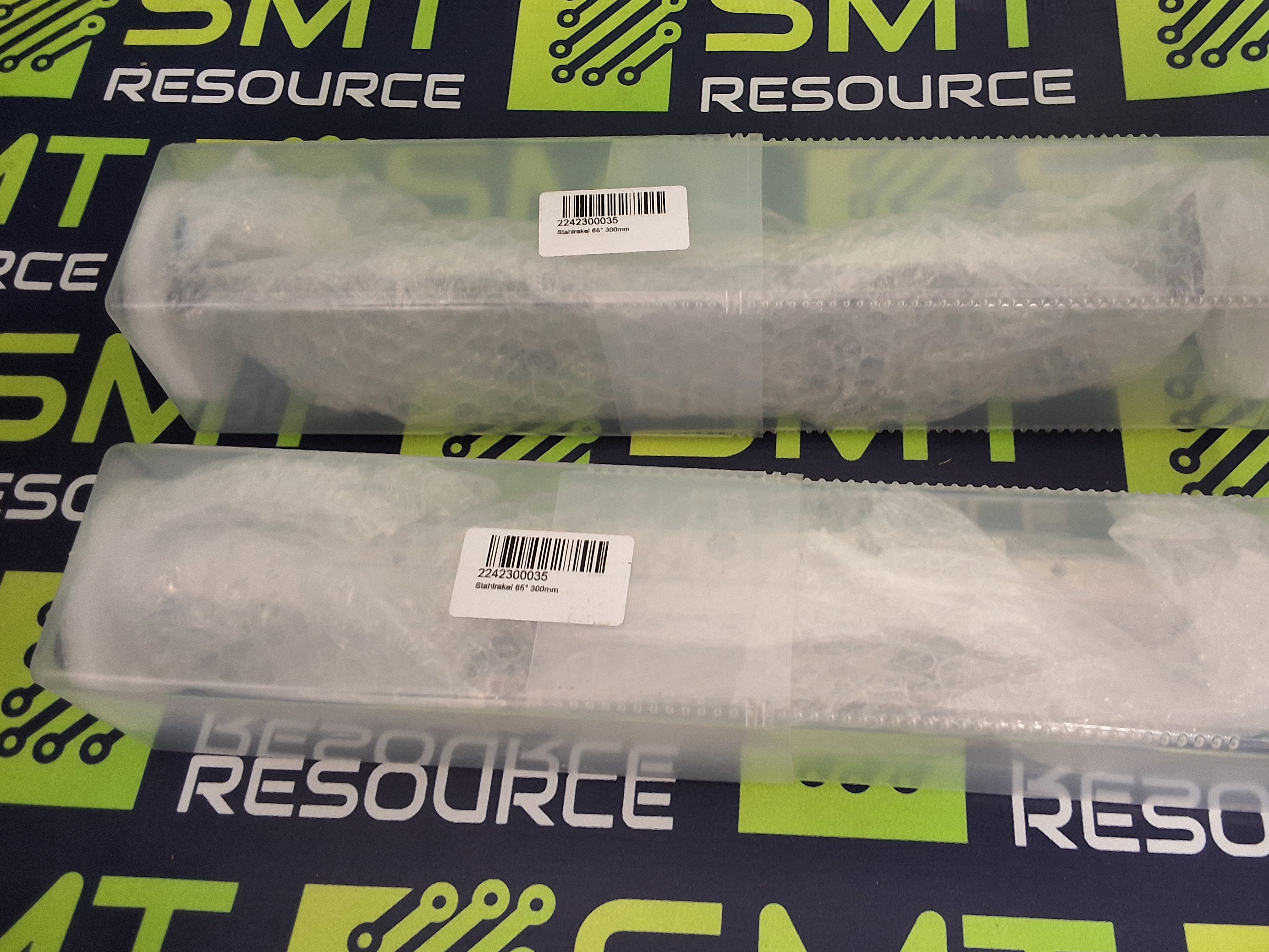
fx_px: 1210
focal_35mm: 33
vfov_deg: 42.9
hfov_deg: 55.1
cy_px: 461
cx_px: 736
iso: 200
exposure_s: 1/24
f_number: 1.9
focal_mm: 2.91
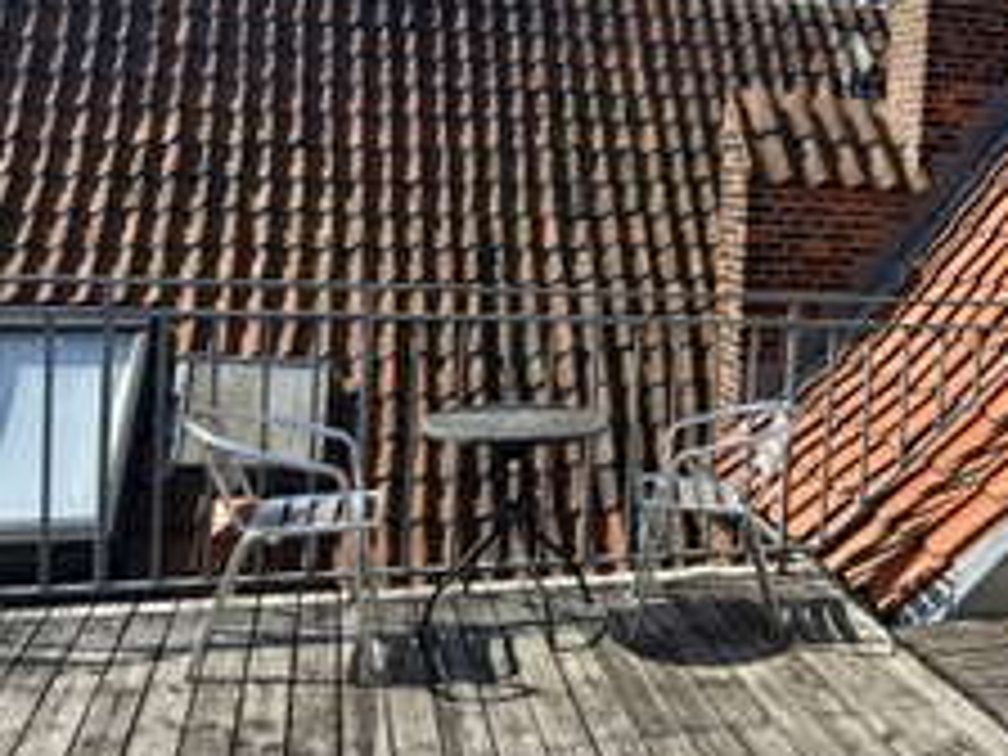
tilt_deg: -3.9
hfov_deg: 45.1
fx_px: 1165
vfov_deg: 35.7
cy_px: 261
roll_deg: -3.3
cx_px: 763
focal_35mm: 40
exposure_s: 1/3861
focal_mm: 6.86
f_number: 1.78
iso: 80
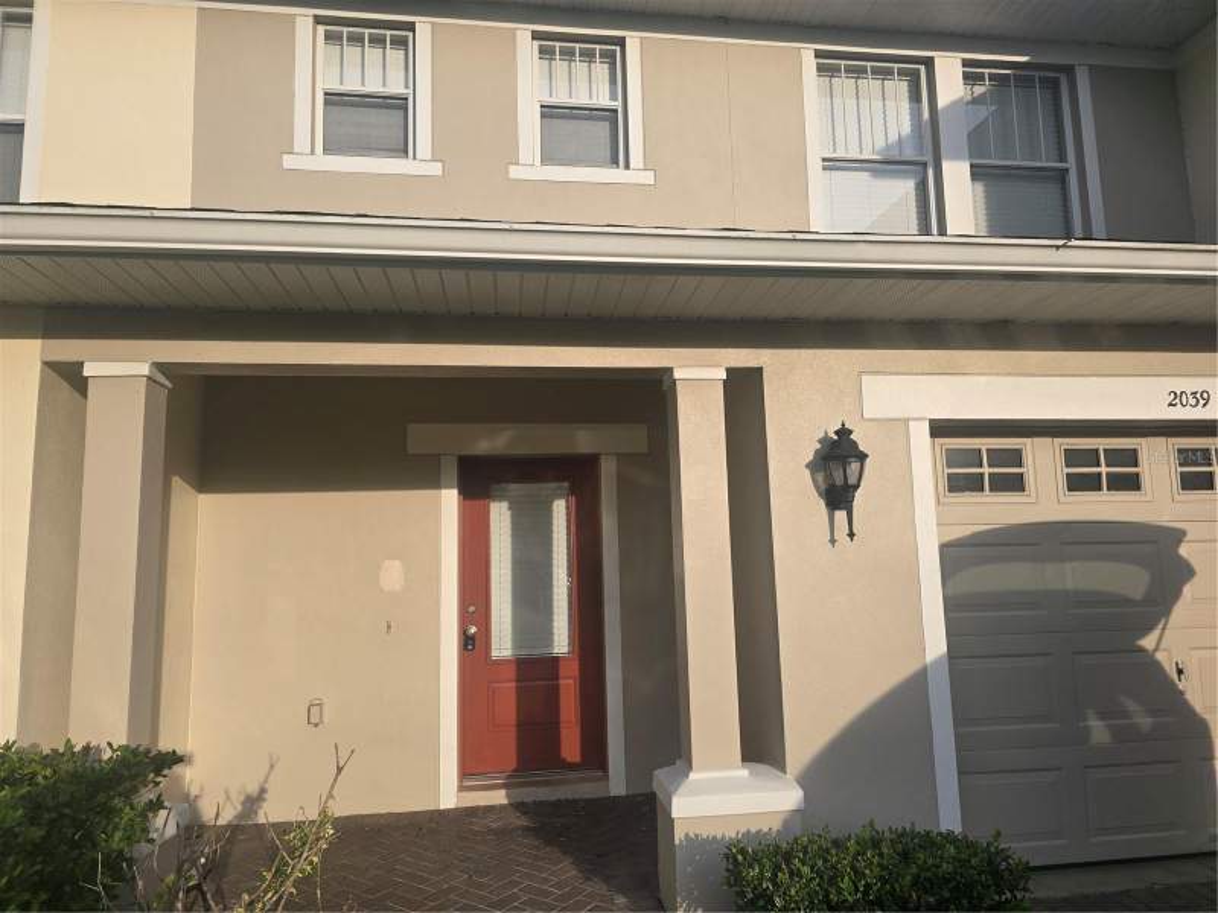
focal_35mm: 23
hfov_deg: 73.9
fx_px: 809
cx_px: 609
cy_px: 456
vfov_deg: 58.9
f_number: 1.7
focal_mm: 6.3
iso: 12
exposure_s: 1/775
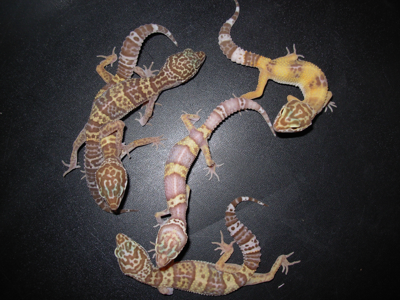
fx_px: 439
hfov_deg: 49.0
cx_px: 200
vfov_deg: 37.7
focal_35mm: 38
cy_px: 150
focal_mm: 6.3
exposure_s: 1/32
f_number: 2.9
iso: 50
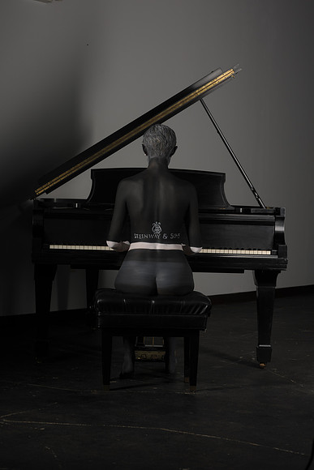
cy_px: 235
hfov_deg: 16.1
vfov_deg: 23.9
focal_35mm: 85
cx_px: 157
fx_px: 1111
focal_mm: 85
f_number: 8
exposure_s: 1/125
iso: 100
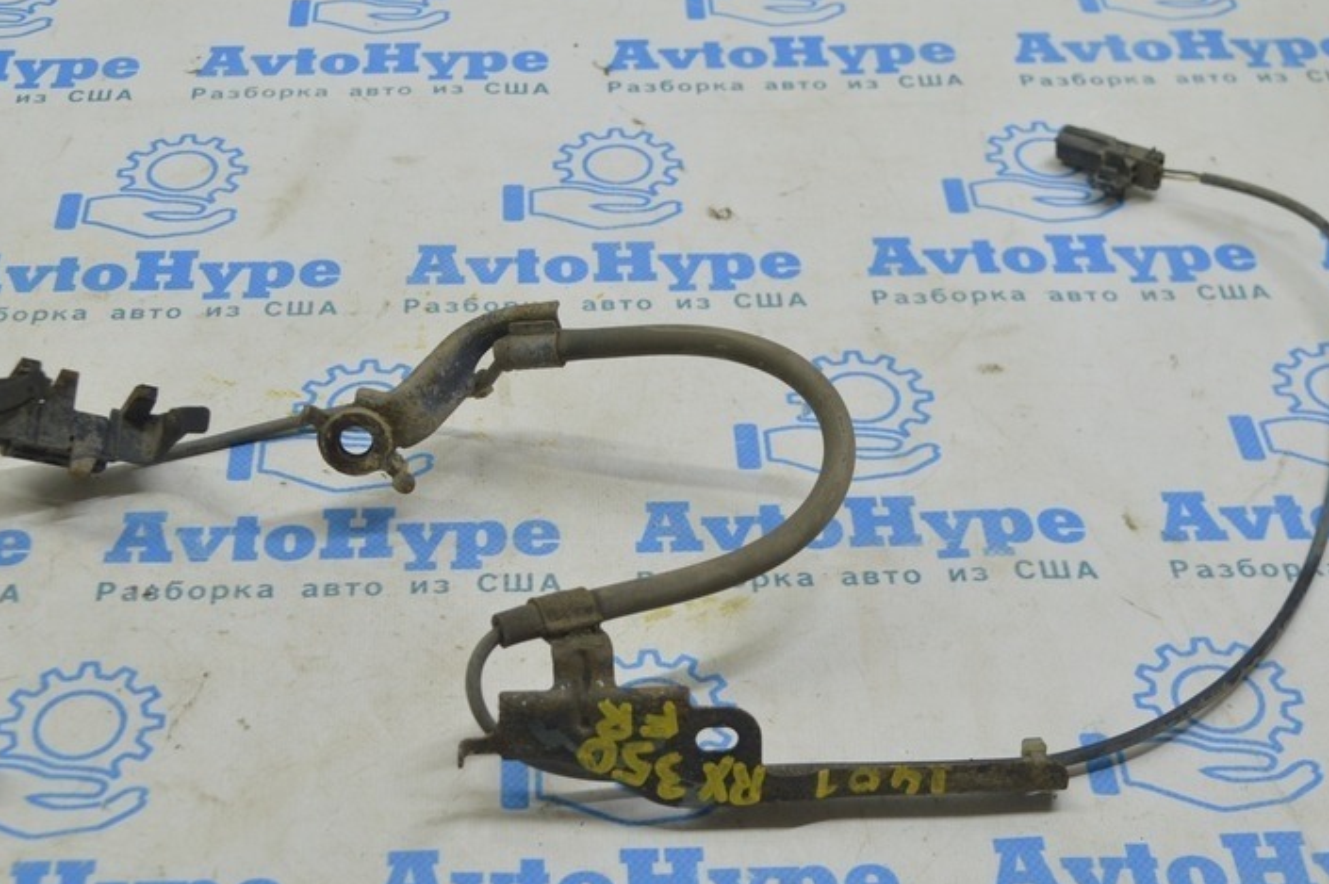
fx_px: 2250
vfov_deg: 22.2
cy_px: 478
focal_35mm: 61
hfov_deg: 32.8
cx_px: 558
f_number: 5.6
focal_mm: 28
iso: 400
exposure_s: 1/40
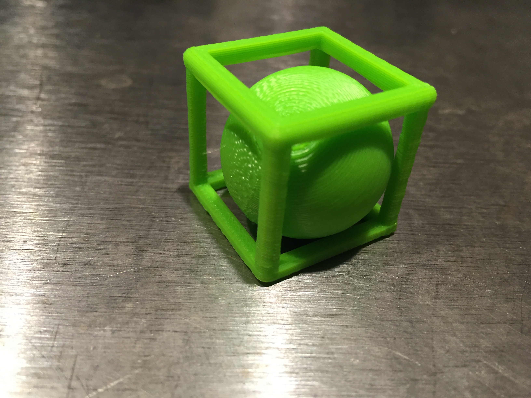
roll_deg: -4.5
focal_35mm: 29
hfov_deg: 61.7
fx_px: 445
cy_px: 199
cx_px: 266
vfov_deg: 48.2
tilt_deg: -38.2
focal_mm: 4.15
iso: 125
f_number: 2.2
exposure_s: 1/30
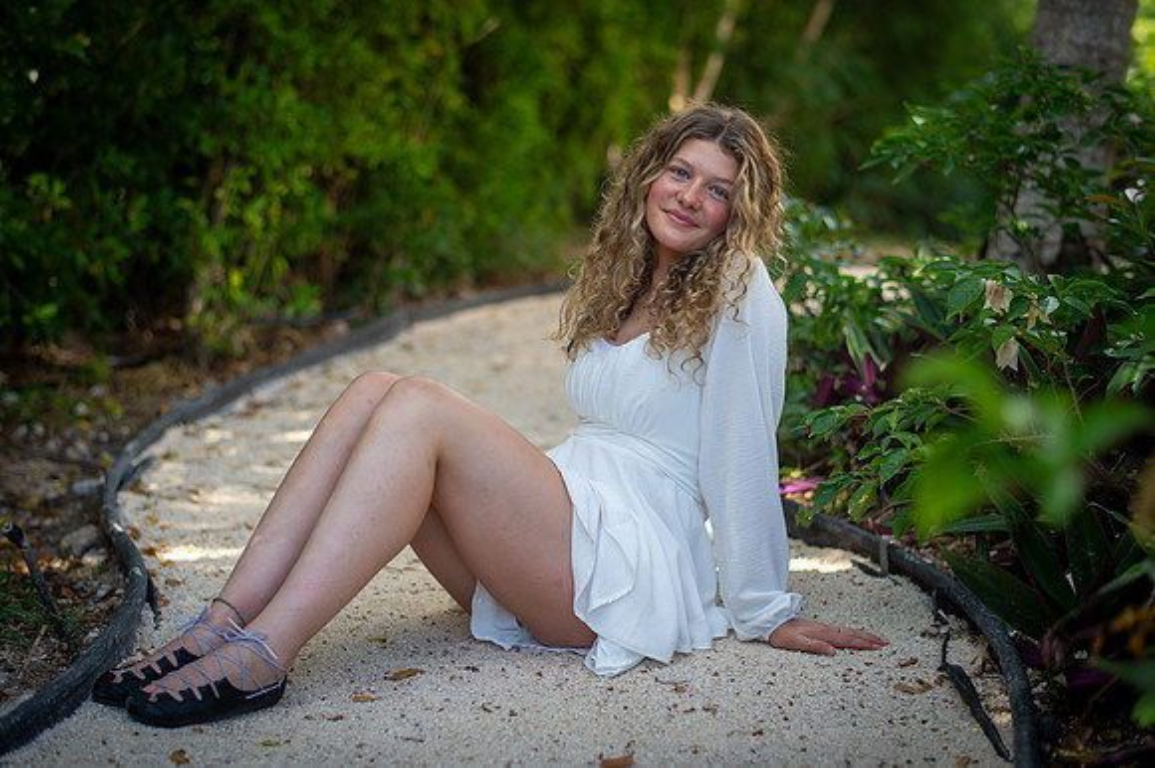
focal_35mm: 58
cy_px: 384
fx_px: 1860
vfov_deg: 23.4
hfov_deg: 34.5
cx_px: 578
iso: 400
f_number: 2.2
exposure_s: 1/640
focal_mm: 58
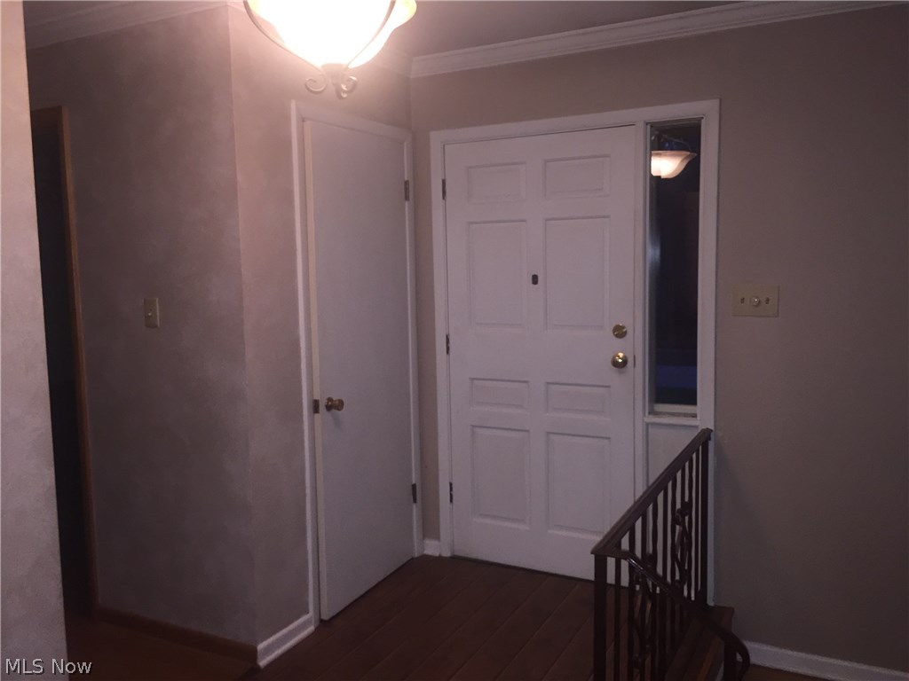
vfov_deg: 48.2
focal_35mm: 29
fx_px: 762
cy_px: 340
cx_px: 454
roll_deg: +1.6
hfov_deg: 61.7
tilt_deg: -4.9
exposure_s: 1/16
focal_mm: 4.15
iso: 125
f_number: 2.2
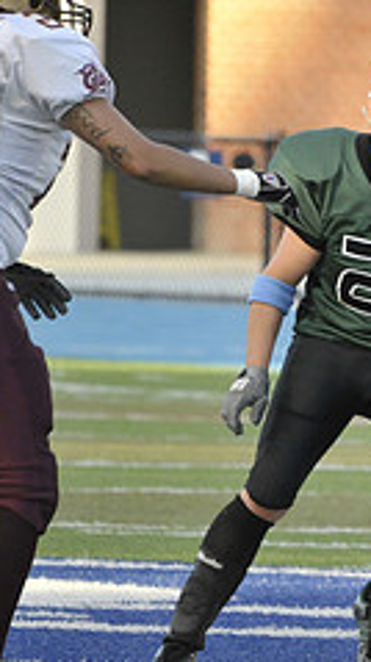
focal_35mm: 1016
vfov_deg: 2.1
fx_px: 17813
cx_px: 703
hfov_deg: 1.2
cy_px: 415
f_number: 10
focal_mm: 400
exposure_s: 1/1000
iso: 4500
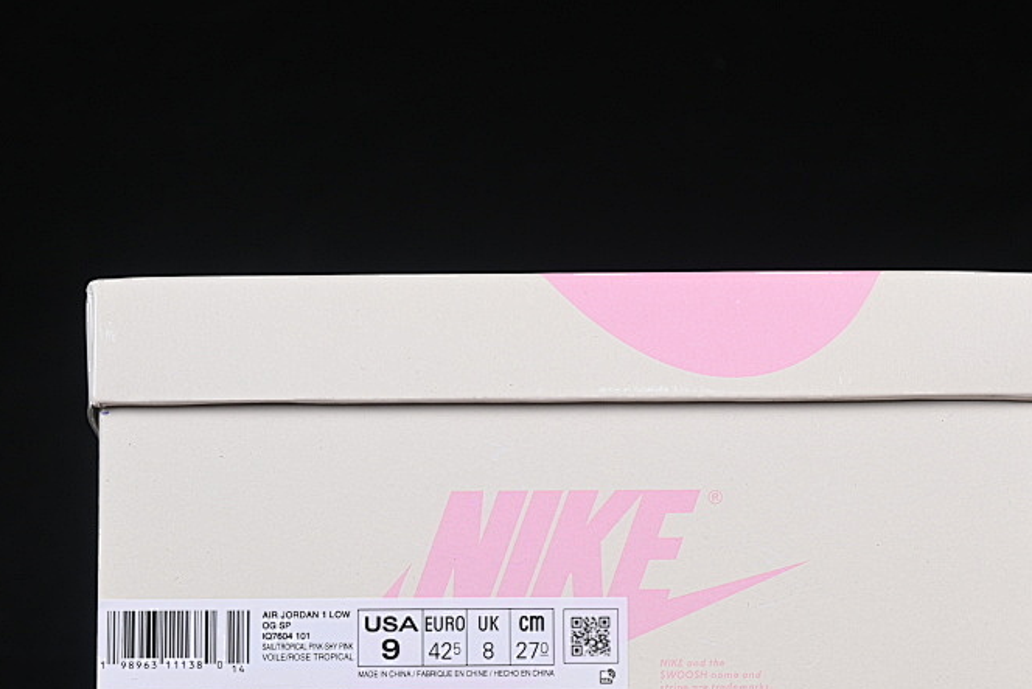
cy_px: 446
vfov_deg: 11.2
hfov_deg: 16.8
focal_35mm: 122
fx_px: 3498
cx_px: 605
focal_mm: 50
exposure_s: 1/80
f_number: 8
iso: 160
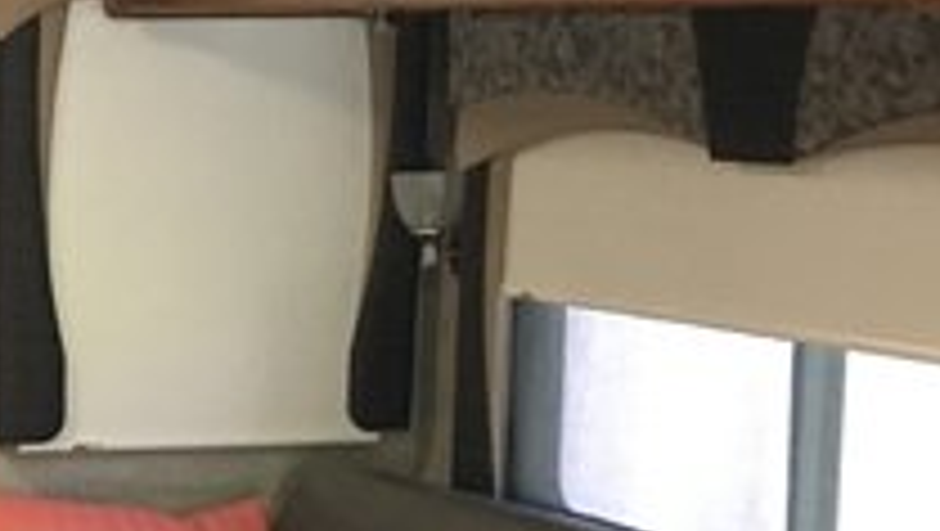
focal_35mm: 121
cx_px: -490
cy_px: 518
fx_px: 3019
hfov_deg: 16.1
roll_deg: -1.1
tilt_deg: -8.8
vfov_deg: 10.0
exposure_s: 1/20
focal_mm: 4.15
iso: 200
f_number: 2.2
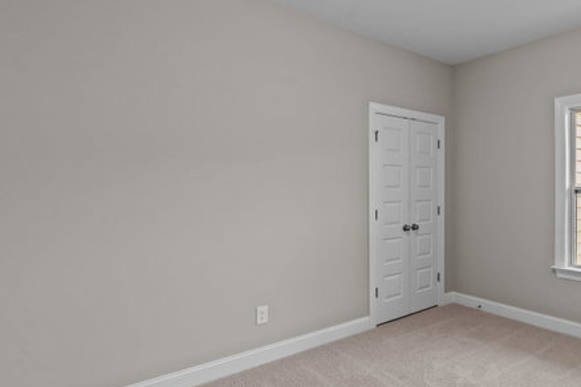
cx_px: 391
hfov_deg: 73.6
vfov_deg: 55.1
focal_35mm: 23
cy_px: 201
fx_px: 371
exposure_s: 1/2
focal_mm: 14
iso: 160
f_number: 8
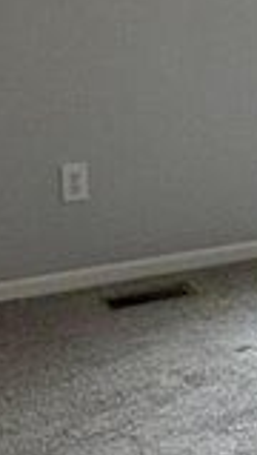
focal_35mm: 98
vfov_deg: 21.6
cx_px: 480
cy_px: 114
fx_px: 1182
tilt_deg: -10.8
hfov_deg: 11.4
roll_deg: -0.5
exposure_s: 1/120
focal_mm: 2.22
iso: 160
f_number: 2.2
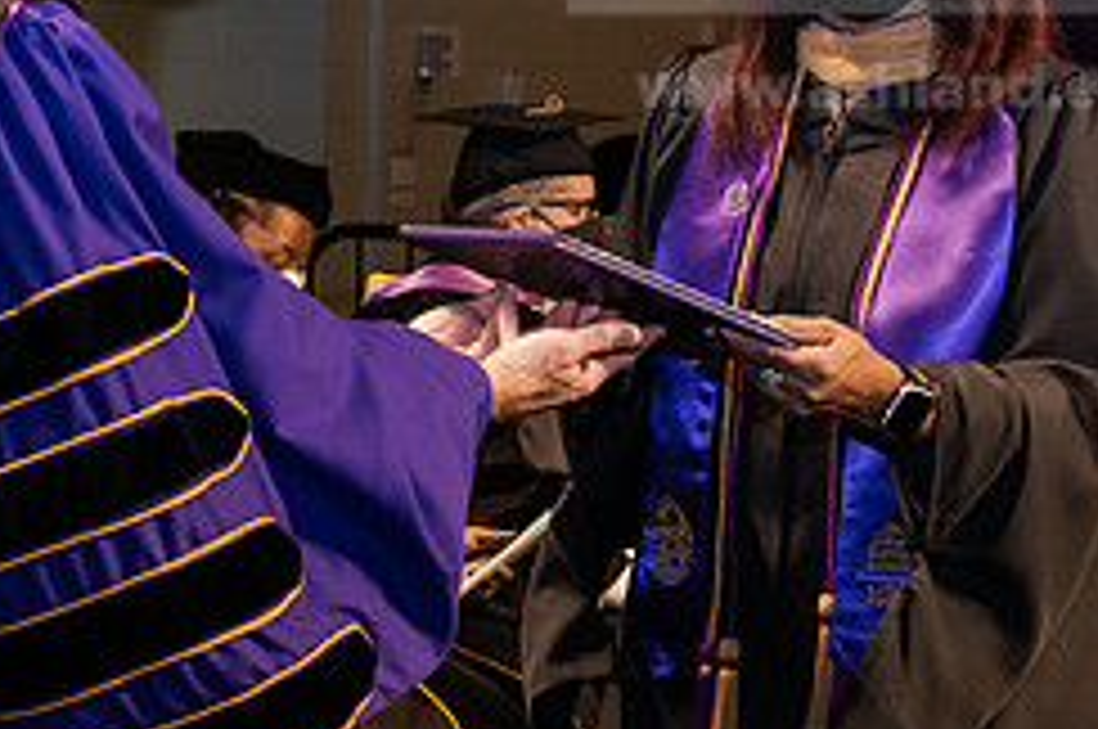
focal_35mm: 131
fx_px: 3990
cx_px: 432
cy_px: 182
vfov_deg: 10.4
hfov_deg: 15.7
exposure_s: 1/200
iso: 1600
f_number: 6.3
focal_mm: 55
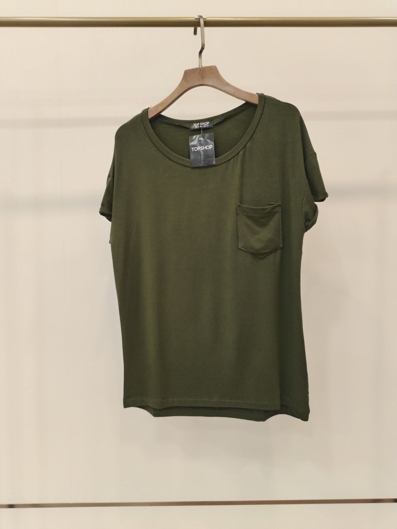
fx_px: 443
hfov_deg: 48.2
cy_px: 264
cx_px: 198
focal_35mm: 29
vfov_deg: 61.7
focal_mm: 4.75
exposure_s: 1/40
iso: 381
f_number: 1.8
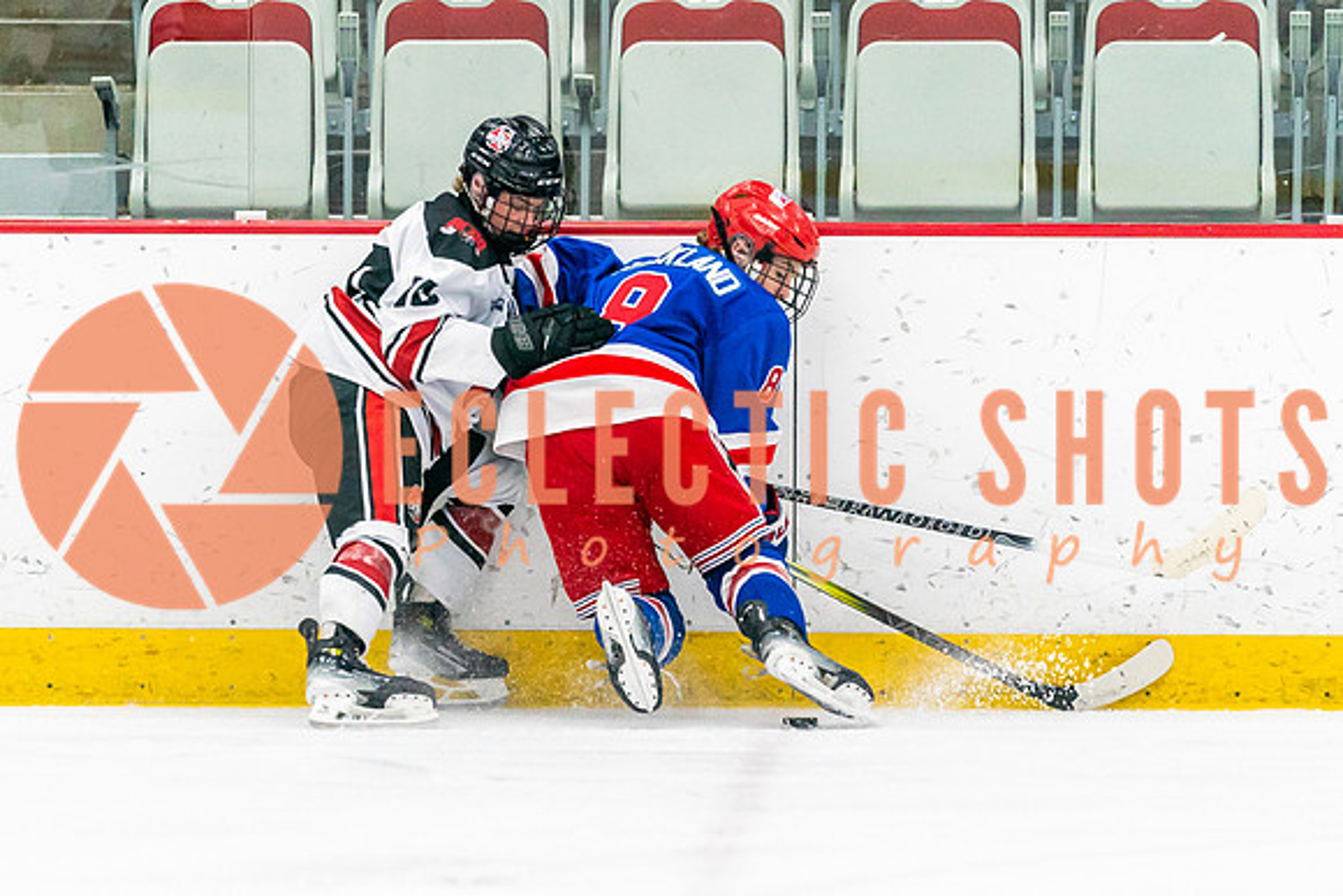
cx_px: 593
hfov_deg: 5.7
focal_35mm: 360
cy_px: 506
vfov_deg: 3.8
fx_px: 13447
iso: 3200
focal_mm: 200
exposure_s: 1/1000
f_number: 2.8
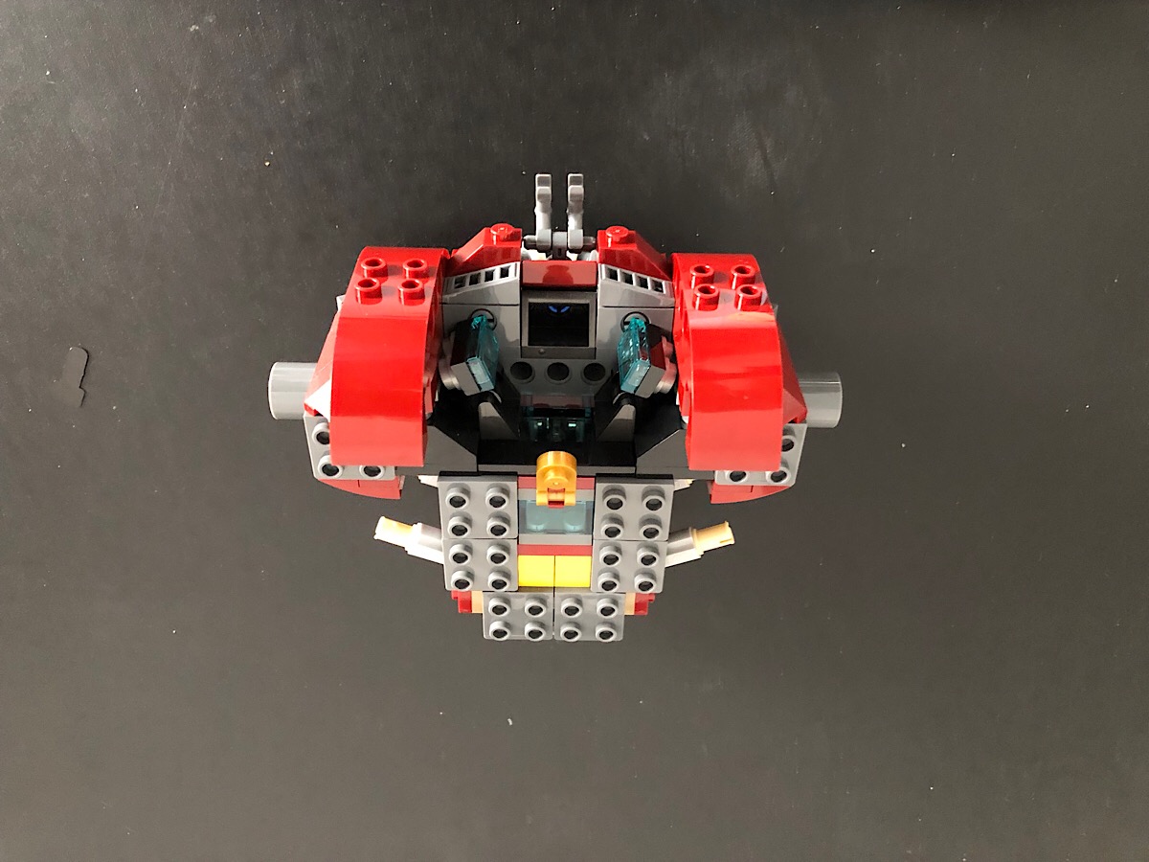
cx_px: 574
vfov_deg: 49.7
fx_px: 929
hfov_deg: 63.4
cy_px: 431
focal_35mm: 28
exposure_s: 1/4
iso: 100
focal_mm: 4
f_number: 1.8
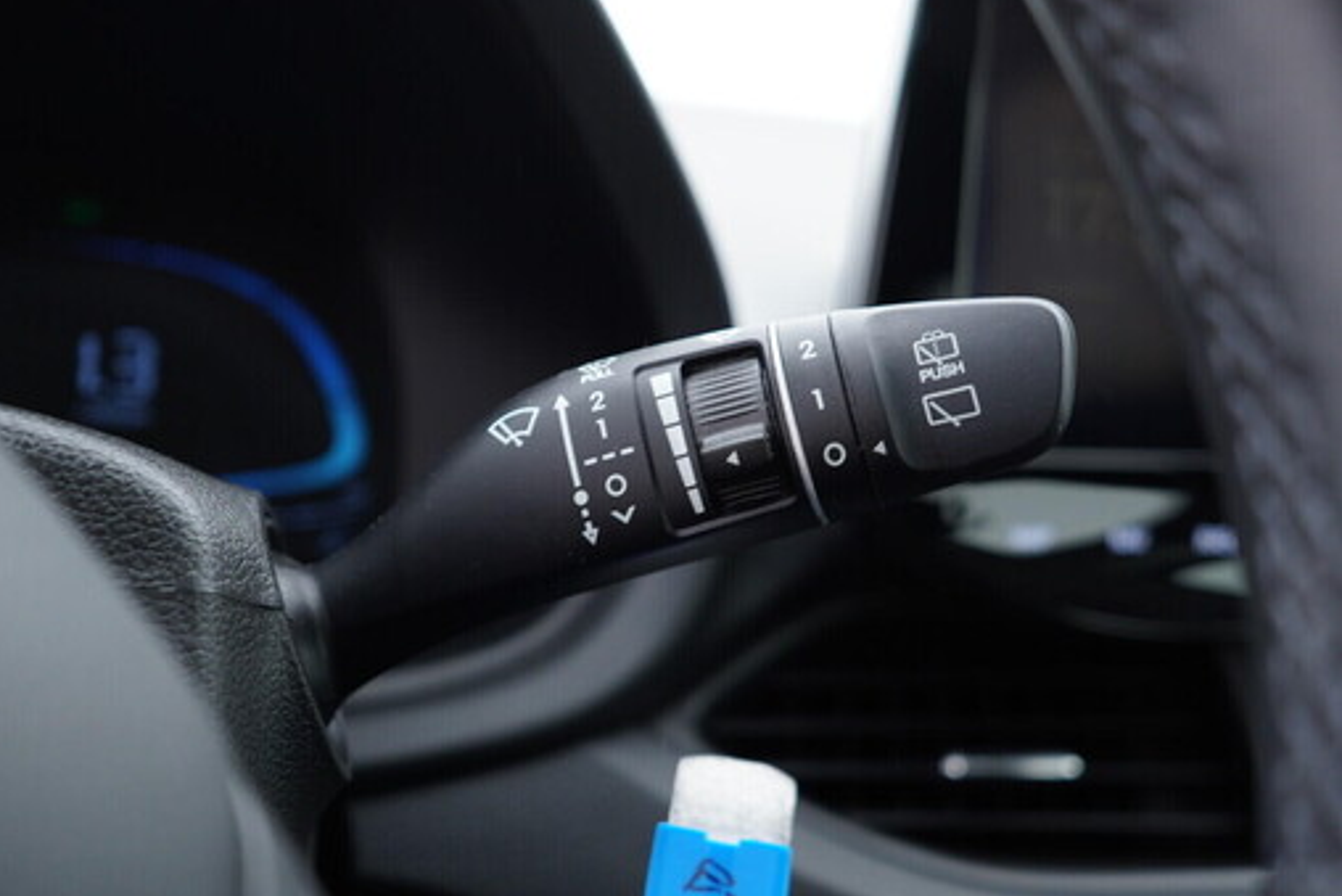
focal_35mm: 39
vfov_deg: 34.2
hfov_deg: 49.5
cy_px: 451
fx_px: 1454
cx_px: 618
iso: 200
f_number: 2.8
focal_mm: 24
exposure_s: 1/40
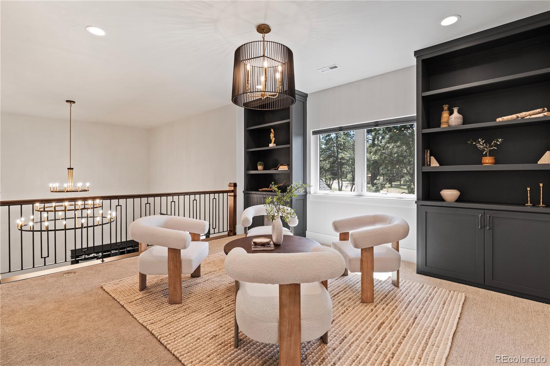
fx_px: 260
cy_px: 183
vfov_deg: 70.4
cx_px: 275
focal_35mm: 17
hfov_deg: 93.3
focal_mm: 17
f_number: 8
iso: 400
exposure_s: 1.6
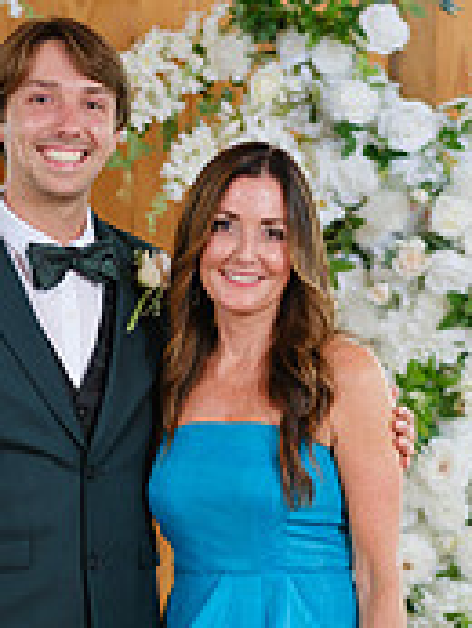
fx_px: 3813
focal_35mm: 210
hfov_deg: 7.1
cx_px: 138
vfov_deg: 9.4
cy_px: 632
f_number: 1.6
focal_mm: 56
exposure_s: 1/250
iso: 250
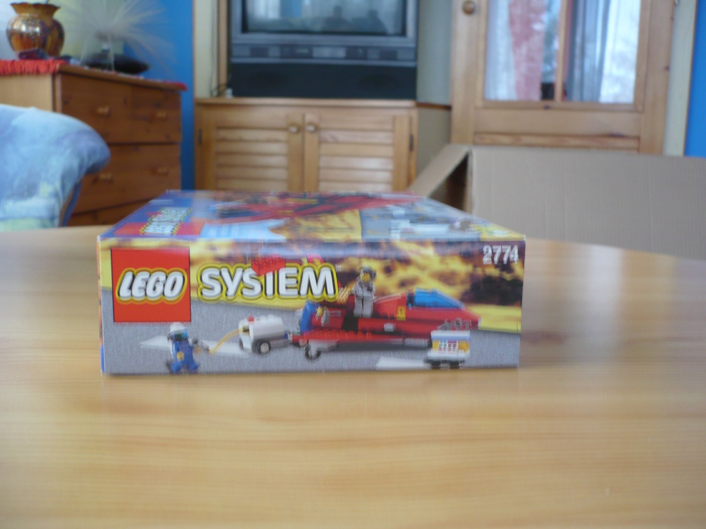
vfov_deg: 40.7
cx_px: 353
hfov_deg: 52.6
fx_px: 714
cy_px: 264
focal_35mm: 35
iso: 100
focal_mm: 5.8
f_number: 2.8
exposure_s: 1/20
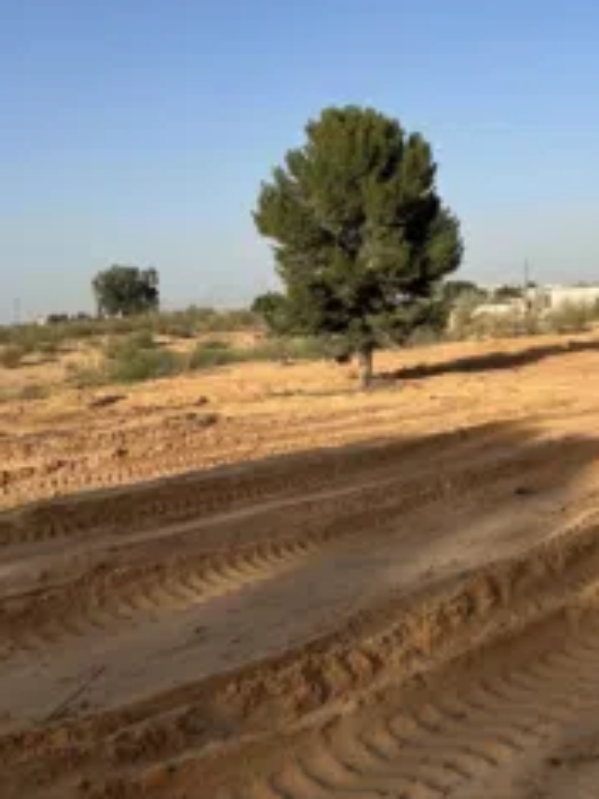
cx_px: 504
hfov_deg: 31.7
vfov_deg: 41.2
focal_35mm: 44
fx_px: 1015
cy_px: 163
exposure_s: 1/4630
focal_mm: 5.7
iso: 50
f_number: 1.5
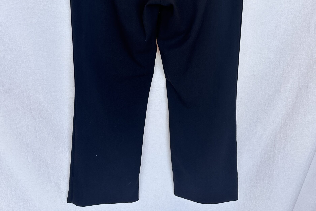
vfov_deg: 36.8
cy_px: 28
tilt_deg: -21.0
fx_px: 298
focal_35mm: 34
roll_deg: -3.2
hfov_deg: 55.8
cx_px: 159
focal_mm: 6.86
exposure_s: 1/215
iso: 64
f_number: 1.78
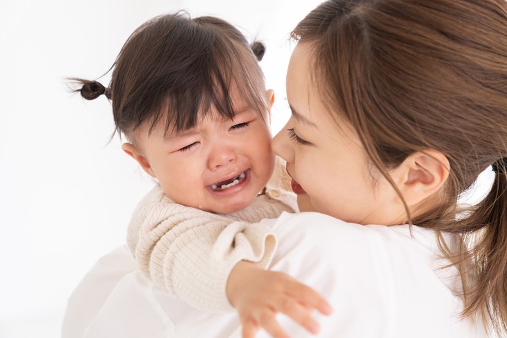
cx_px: 254
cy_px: 169
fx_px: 887
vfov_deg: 21.6
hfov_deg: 31.9
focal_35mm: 63
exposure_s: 1/125
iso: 200
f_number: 4
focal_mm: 63
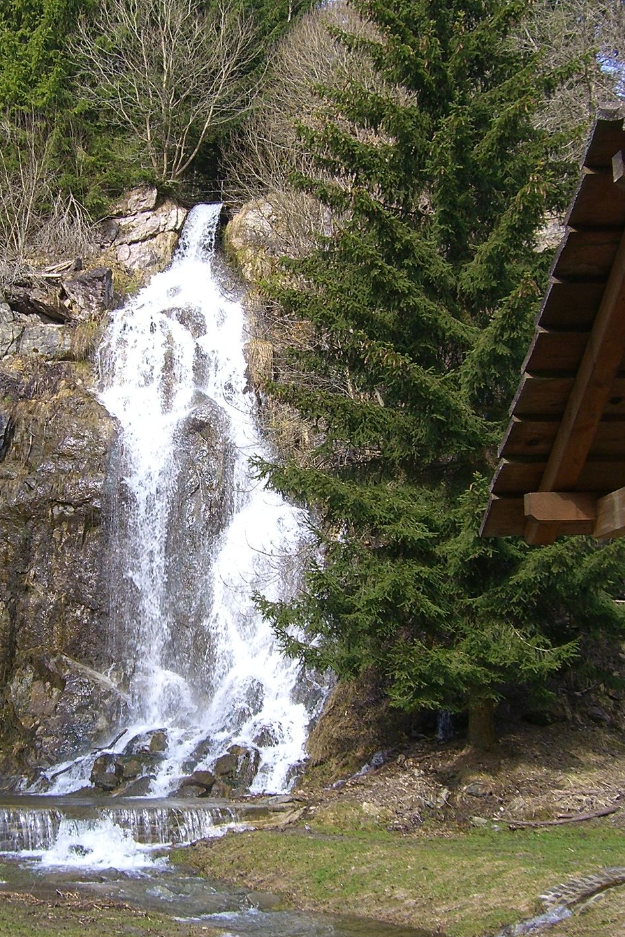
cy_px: 442
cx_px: 195
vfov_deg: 35.0
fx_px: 1484
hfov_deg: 23.6
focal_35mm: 57
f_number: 4.3
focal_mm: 6.2
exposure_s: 1/160
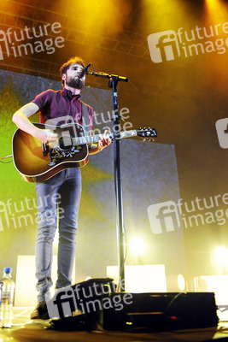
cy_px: 171
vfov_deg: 58.7
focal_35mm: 32
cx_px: 114
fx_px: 304
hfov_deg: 41.1
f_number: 2.8
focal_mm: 32
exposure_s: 1/320
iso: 5600
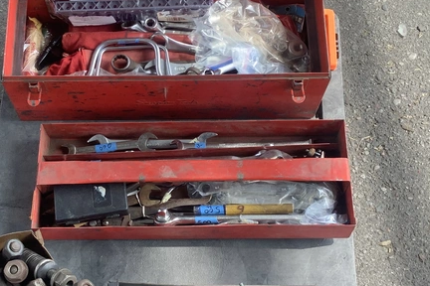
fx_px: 669
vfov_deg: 24.2
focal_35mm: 56
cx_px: 158
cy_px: 161
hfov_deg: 35.4
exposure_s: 1/120
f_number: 2.4
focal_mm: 3.3
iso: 25
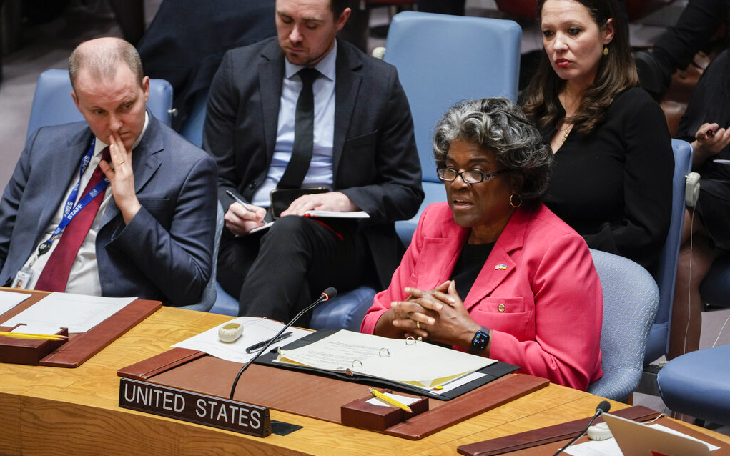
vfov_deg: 3.2
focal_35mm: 409
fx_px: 8137
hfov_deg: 5.1
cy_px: 241
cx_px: 365
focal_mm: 400
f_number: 5.6
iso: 2500
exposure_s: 1/50
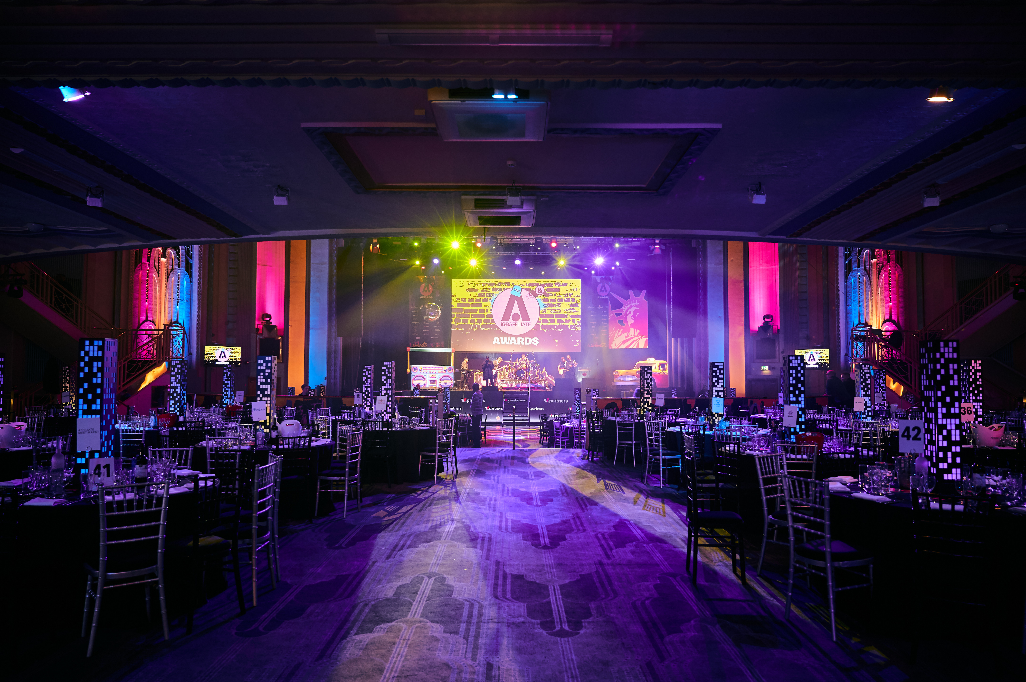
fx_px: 684
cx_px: 513
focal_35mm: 24
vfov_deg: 53.1
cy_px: 341
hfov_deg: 73.8
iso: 1000
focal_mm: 24
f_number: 4
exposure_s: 1/30
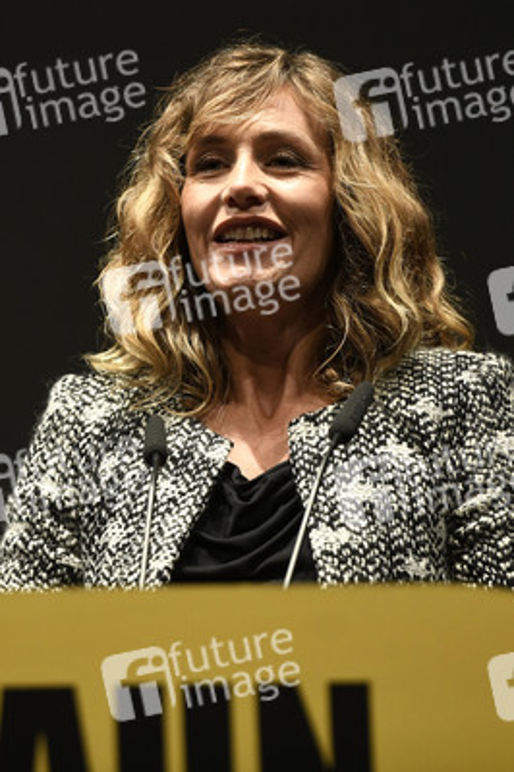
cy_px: 386
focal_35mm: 200
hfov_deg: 6.9
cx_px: 257
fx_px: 4290
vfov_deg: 10.3
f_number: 3.2
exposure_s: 1/400
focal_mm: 200
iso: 1600
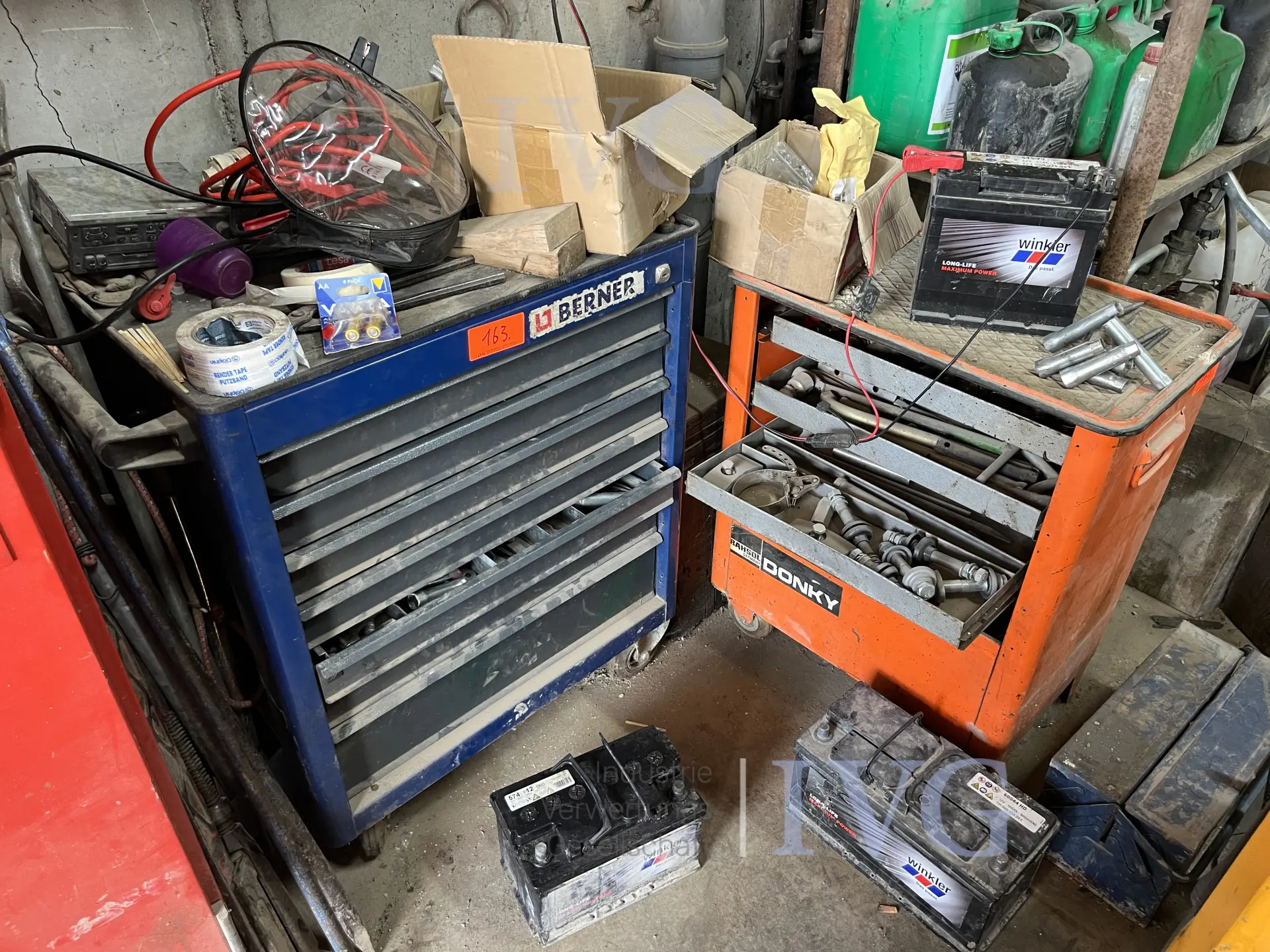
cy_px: 476
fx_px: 954
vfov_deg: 53.1
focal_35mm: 26
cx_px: 635
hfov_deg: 67.3
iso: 200
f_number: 1.6
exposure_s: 1/60
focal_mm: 5.1
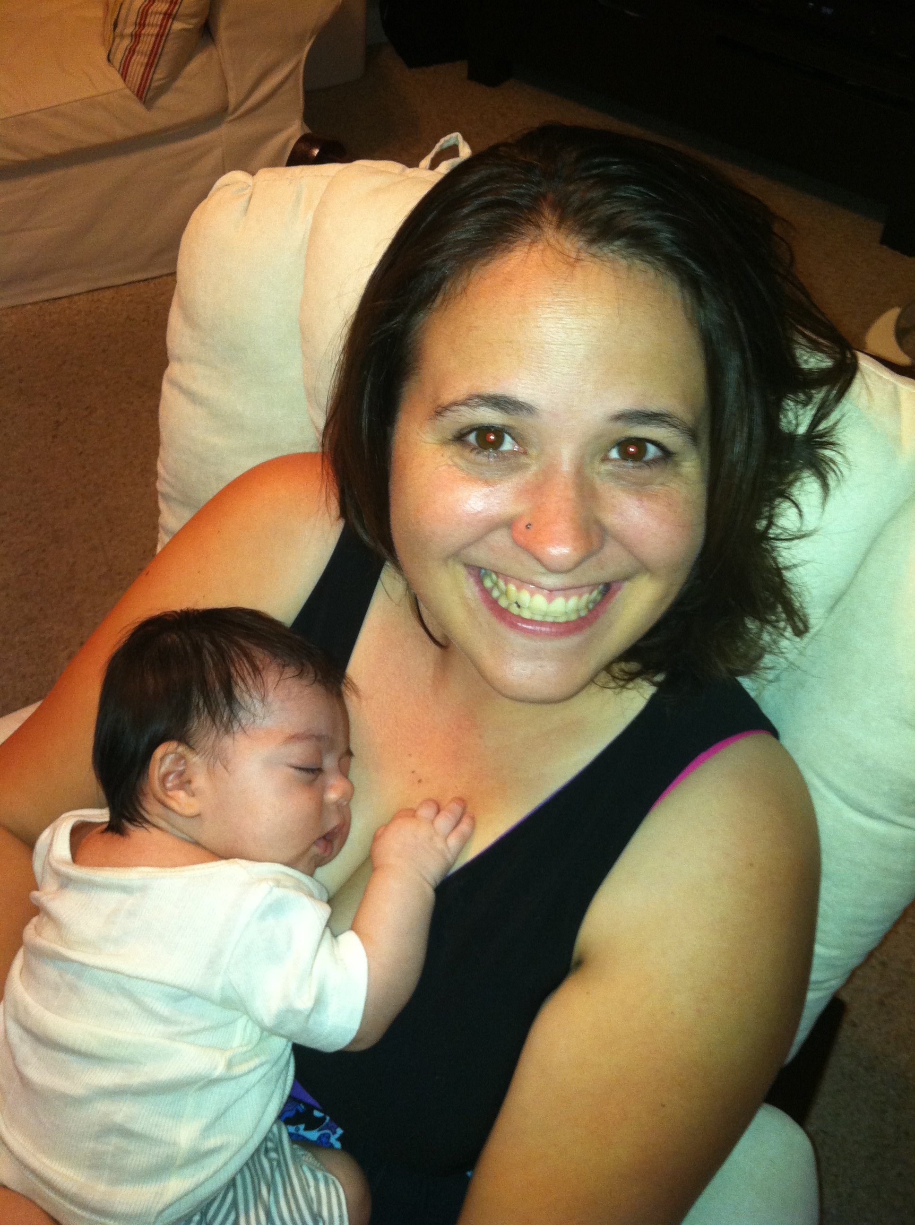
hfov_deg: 40.6
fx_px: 1237
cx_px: 458
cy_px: 612
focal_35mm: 35
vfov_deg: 52.7
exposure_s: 1/15
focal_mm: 3.85
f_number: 2.8
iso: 200
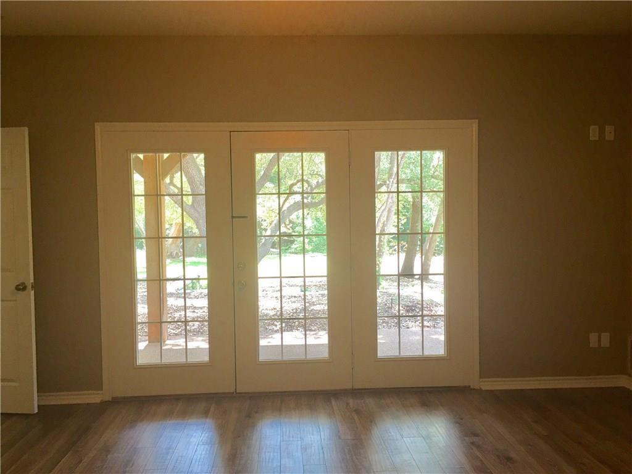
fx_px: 529
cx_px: 316
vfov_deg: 48.2
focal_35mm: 29
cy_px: 237
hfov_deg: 61.7
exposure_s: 1/30
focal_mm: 4.15
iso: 32
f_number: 2.2
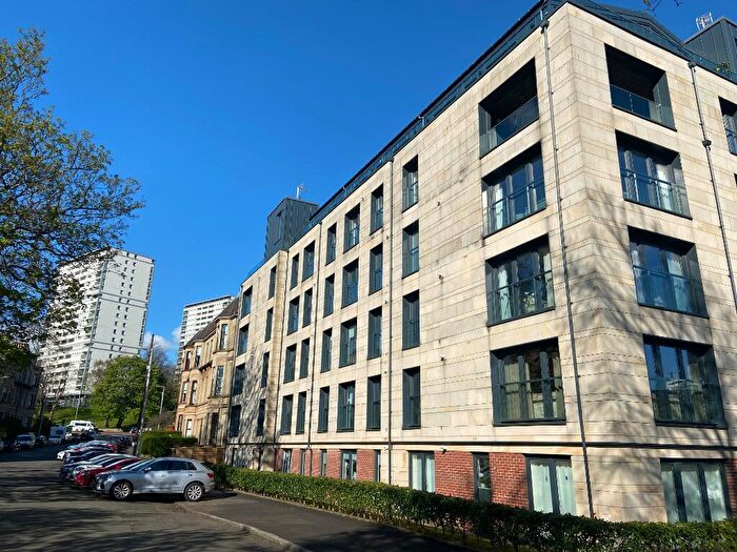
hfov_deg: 67.3
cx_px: 368
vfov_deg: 53.1
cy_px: 276
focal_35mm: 26
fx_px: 554
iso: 32
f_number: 1.8
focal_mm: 4.25
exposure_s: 1/3497
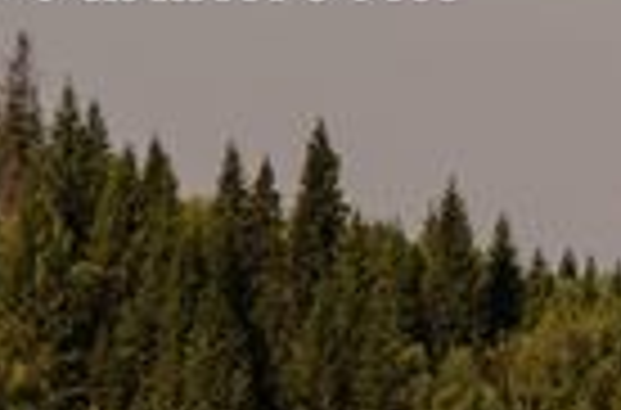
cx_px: 1341
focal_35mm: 832
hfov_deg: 2.5
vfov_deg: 1.6
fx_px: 14308
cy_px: 1203
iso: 100
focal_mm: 85
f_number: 9
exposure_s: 1/125
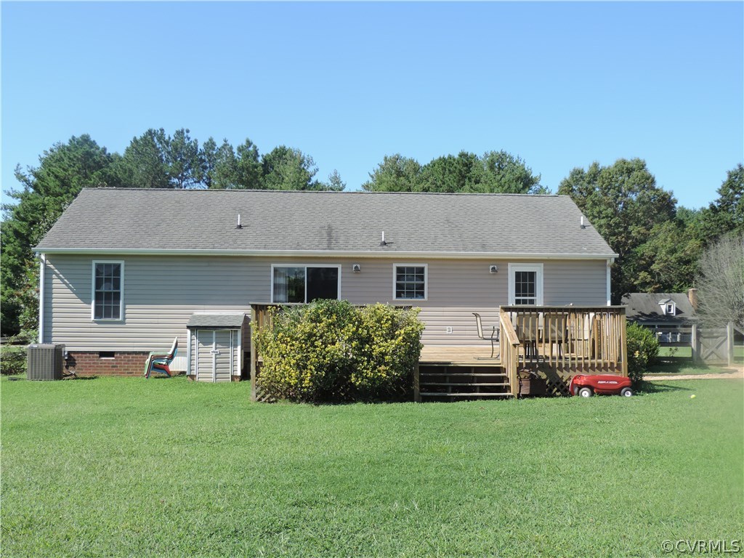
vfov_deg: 36.0
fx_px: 860
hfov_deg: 46.8
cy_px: 279
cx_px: 372
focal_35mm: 40
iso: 80
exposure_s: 1/500
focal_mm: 7.1
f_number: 3.3
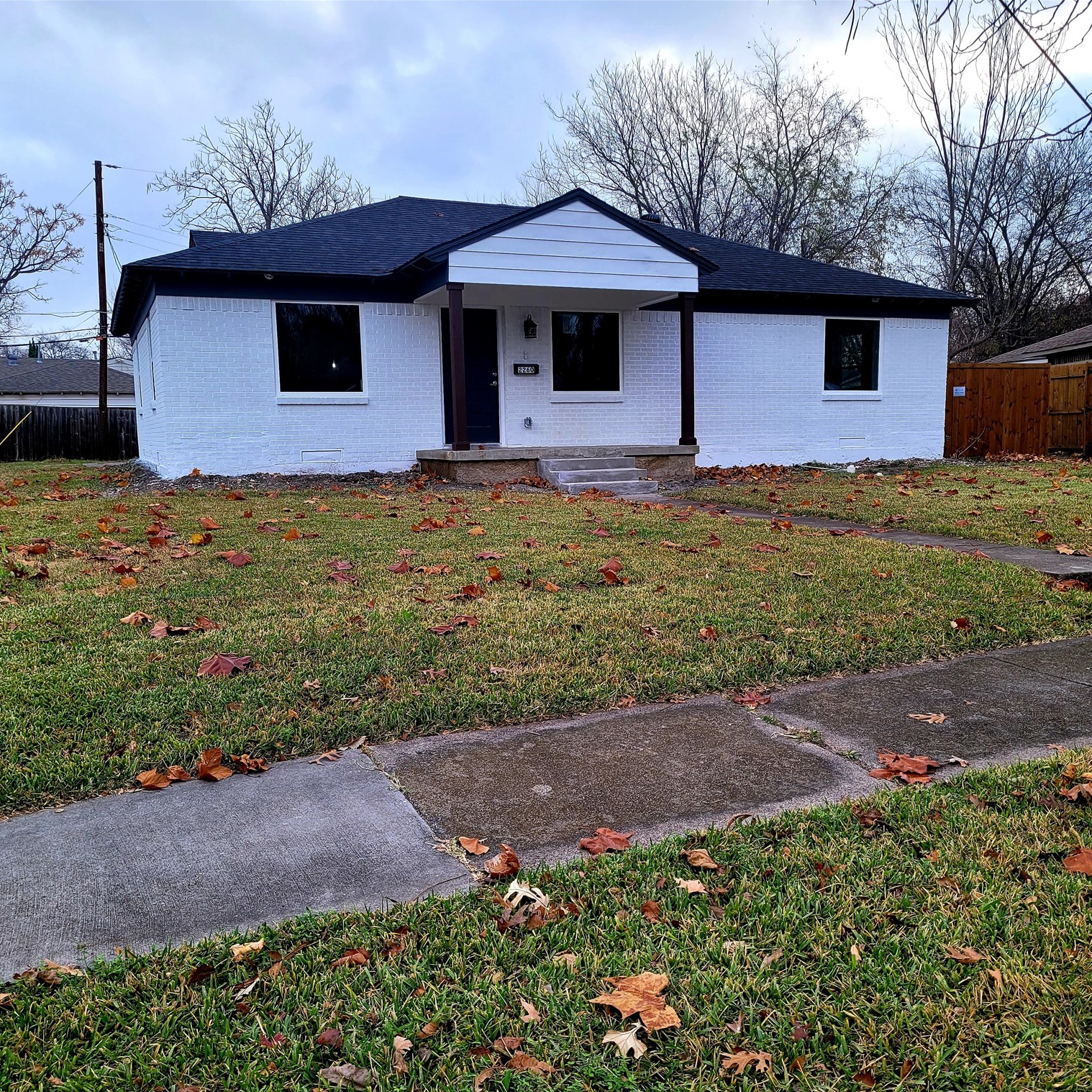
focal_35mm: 31
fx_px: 1106
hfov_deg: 52.5
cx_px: 578
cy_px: 552
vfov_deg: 52.5
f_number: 1.8
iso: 40
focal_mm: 5.4
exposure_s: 1/714
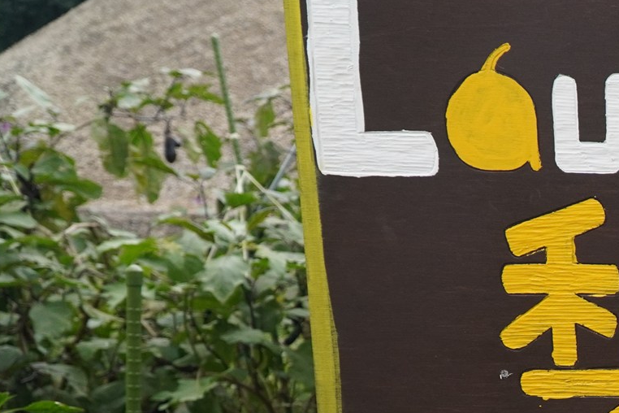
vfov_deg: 19.6
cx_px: 771
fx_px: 1169
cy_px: 386
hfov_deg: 26.0
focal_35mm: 68
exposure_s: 1/160
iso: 640
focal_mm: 18
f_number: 4
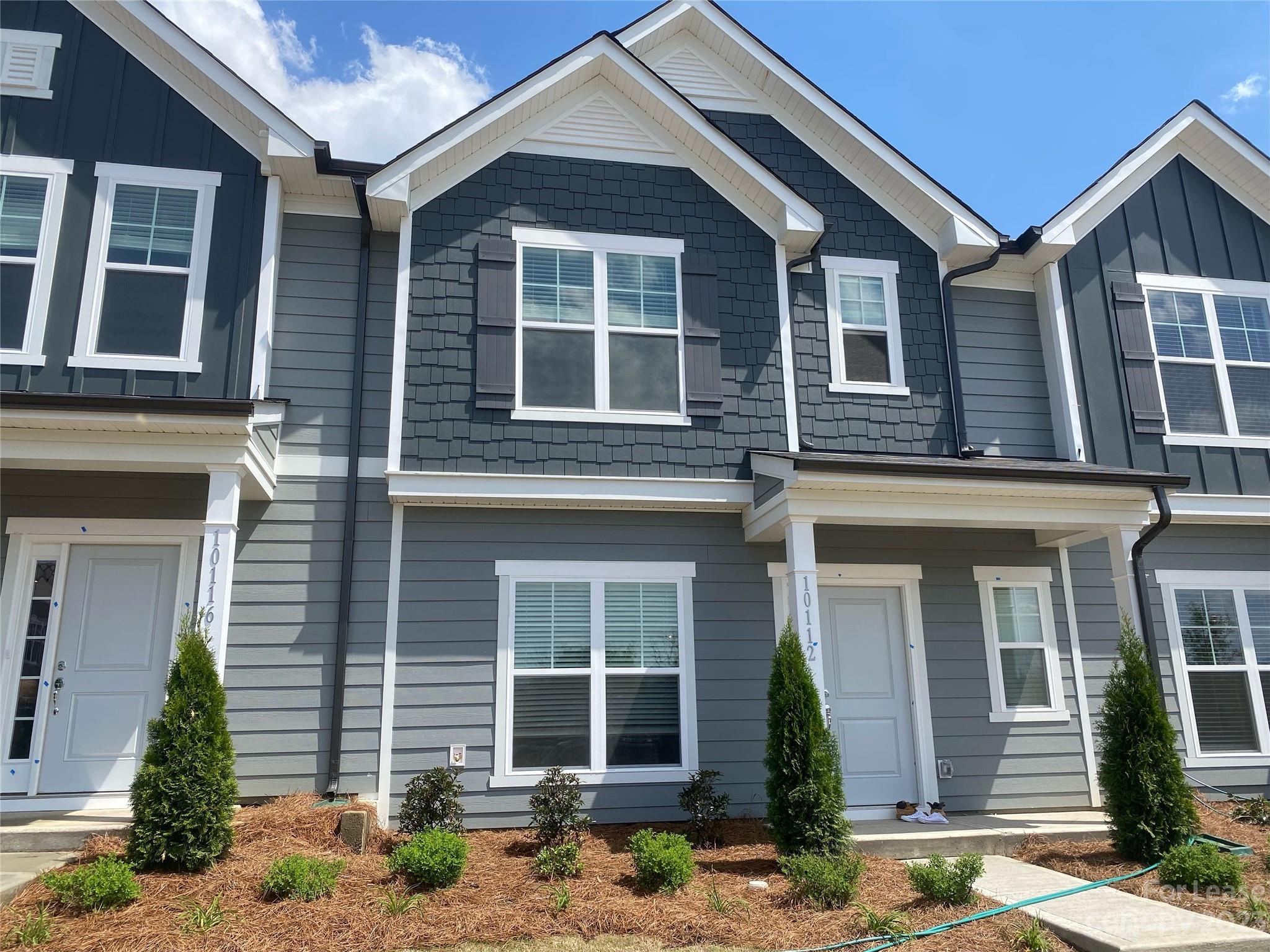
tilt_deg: +14.2
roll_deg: +0.6
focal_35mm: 26
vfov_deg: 53.1
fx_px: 954
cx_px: 635
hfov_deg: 67.3
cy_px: 476
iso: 32
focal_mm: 4.25
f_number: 1.8
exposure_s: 1/2571
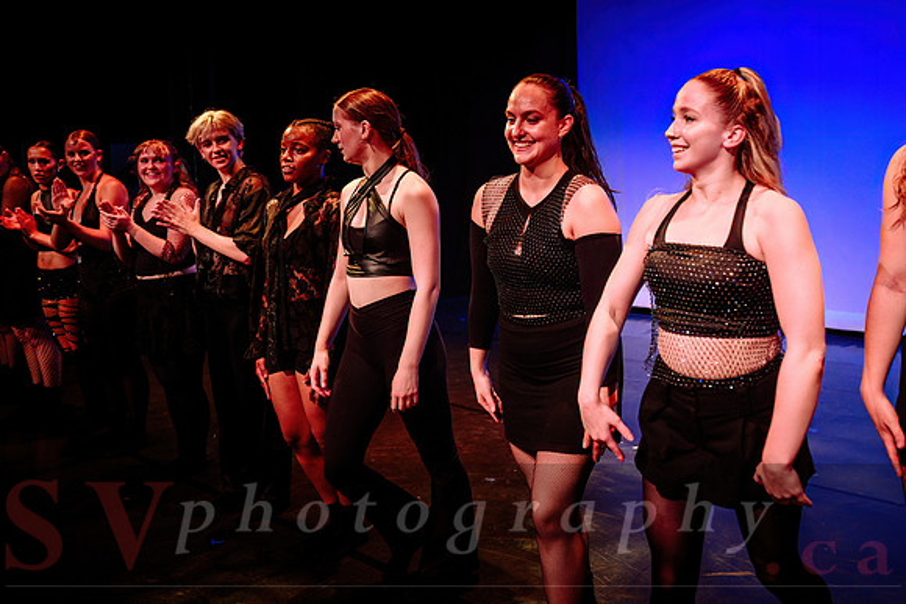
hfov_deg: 54.5
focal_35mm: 35
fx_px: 873
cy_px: 249
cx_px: 533
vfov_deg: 38.1
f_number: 2.8
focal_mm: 29.5
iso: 1250
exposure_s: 1/300
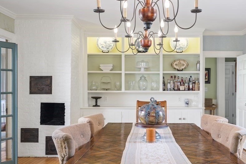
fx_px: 294
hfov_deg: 45.1
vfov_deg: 31.1
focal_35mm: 43
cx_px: 150
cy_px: 95
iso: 320
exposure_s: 1/10
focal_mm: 33
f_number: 5.6
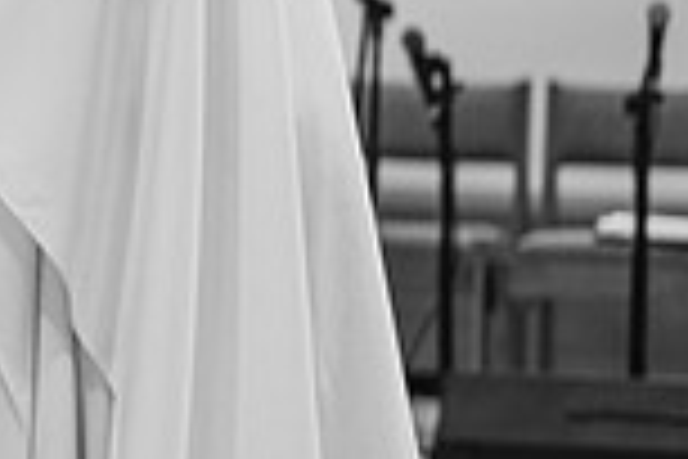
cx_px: -513
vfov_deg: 4.3
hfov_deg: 6.3
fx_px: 6153
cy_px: 45
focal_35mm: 322
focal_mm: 85
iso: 200
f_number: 1.8
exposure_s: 1/125
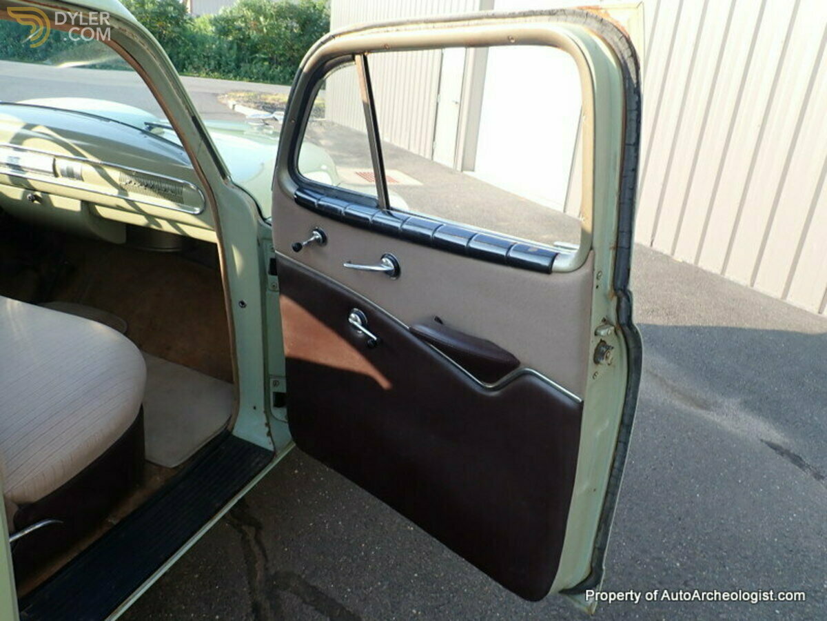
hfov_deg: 69.4
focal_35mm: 25
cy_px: 310
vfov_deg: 54.9
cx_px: 414
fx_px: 597
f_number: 2.8
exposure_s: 1/80
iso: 100
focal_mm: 4.5
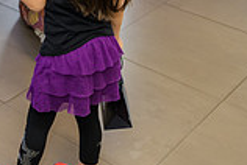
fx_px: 605
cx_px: 20
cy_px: -97
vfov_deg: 14.4
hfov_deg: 22.5
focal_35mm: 88
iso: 800
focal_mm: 24
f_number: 3.2
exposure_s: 1/125
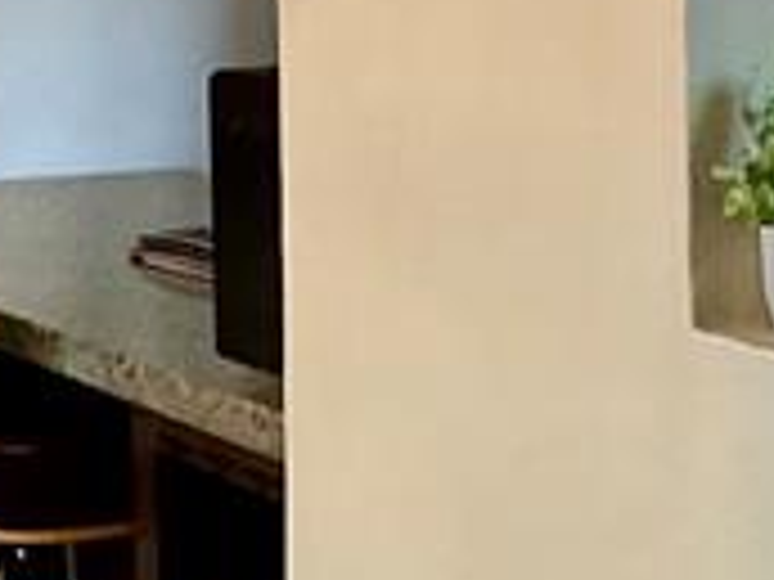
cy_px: 220
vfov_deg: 8.6
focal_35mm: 173
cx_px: 292
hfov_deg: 11.4
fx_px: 3868
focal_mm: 3
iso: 200
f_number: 1.8
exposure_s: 1/60
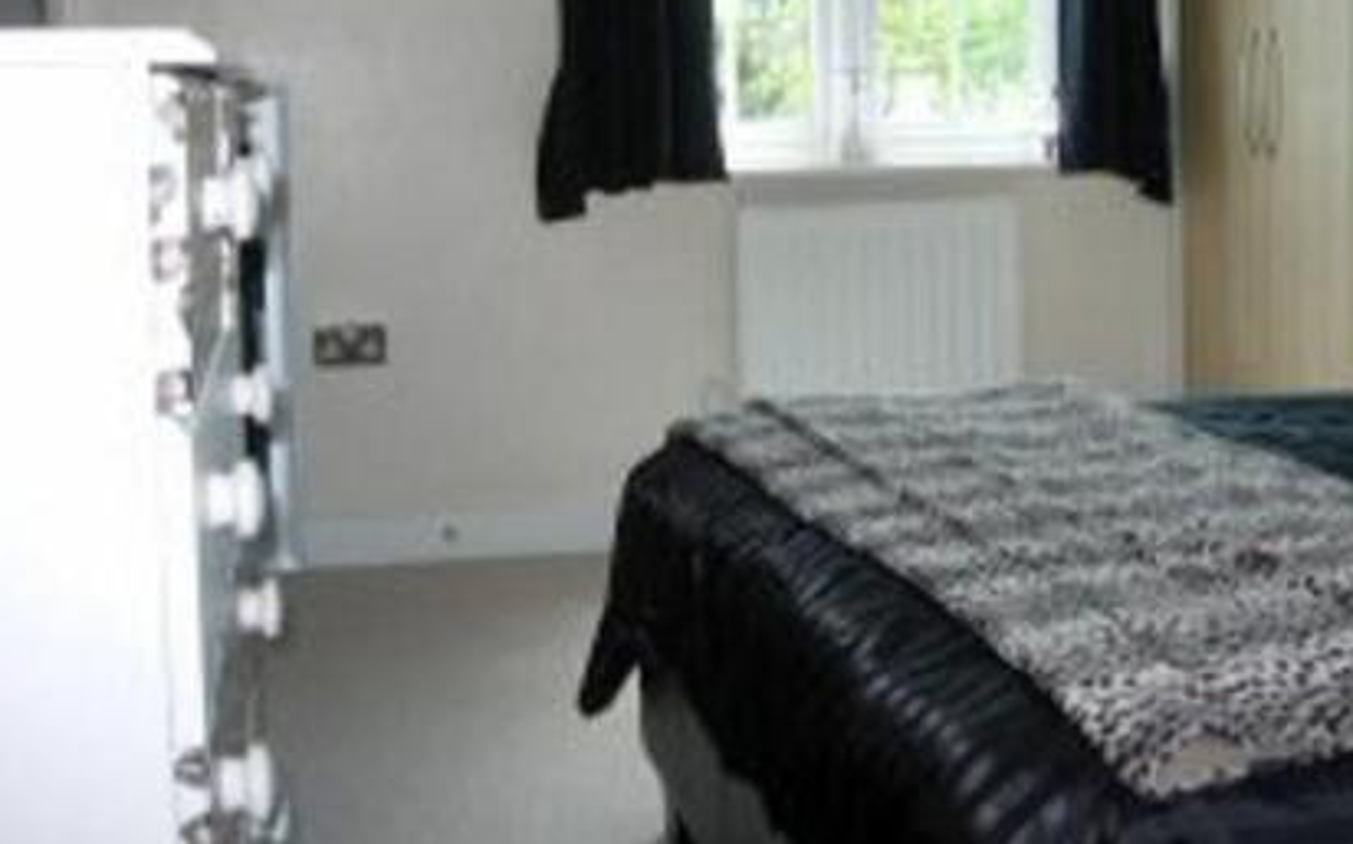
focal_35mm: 57
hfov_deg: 35.3
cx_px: 931
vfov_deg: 22.4
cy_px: 156
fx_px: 2101
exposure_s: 1/114
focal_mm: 7.8
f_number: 2.8
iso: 79
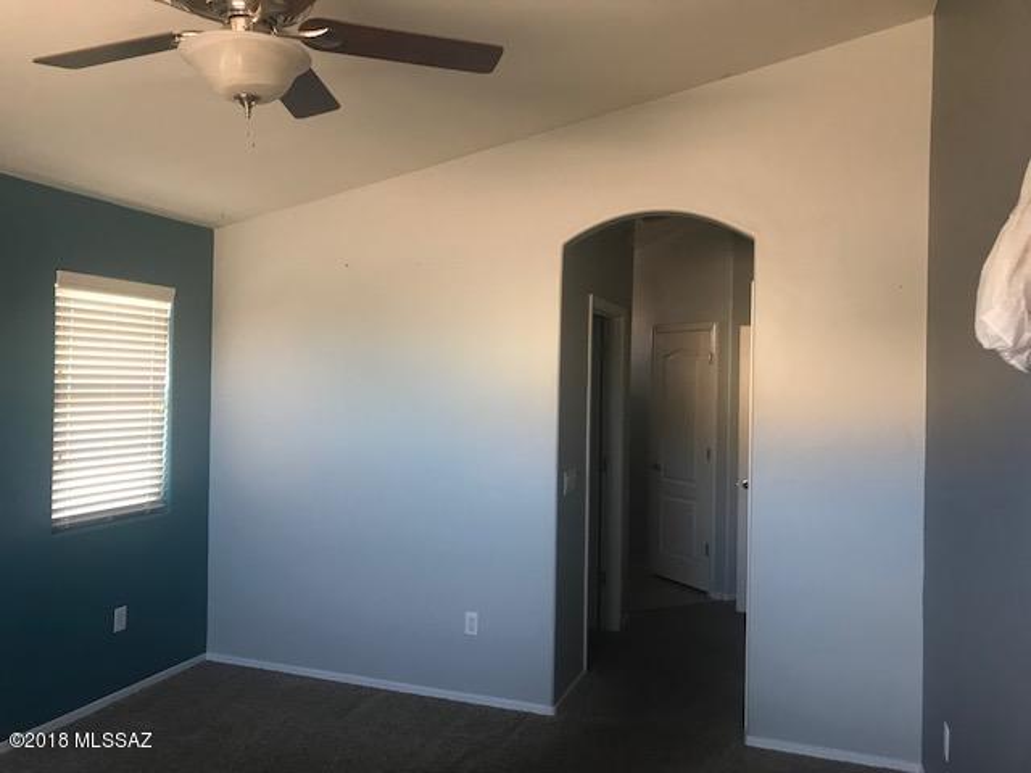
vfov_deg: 49.7
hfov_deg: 63.4
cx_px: 516
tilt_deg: -0.8
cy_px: 386
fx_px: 834
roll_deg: -1.0
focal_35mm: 28
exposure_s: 1/20
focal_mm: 3.99
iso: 40
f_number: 1.8
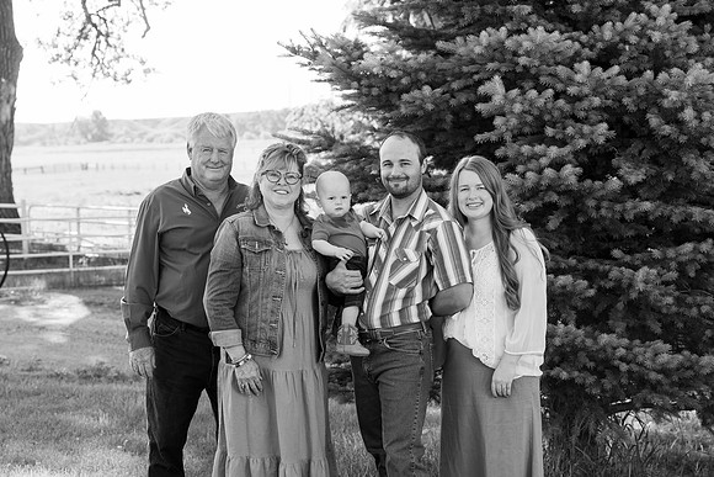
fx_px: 1389
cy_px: 238
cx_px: 357
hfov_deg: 28.8
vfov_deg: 19.5
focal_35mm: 70
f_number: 5.6
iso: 500
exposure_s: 1/320
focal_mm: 70
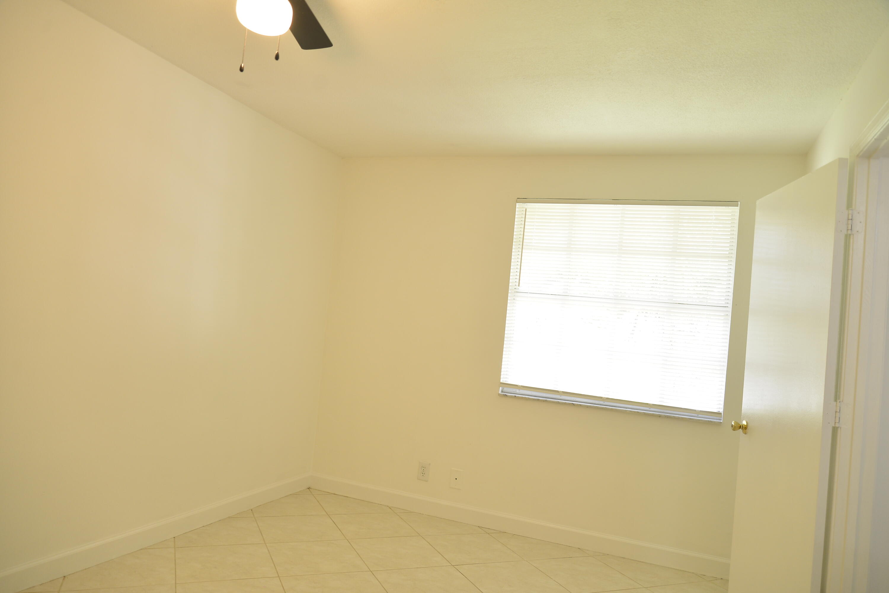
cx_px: 444
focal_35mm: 24
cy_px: 296
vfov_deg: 53.1
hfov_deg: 73.7
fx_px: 593
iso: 800
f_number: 4
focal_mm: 24
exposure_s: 1/50
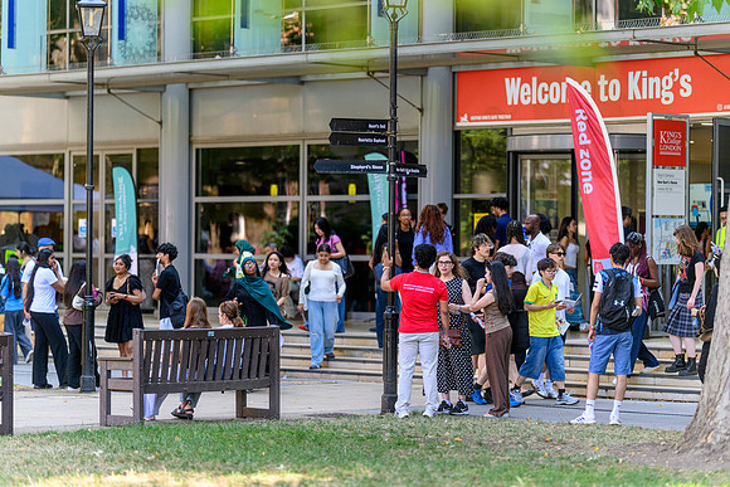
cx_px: 365
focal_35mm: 135
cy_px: 244
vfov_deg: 10.1
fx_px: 2747
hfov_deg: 15.1
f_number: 1.8
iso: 1000
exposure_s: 1/2000
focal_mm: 135
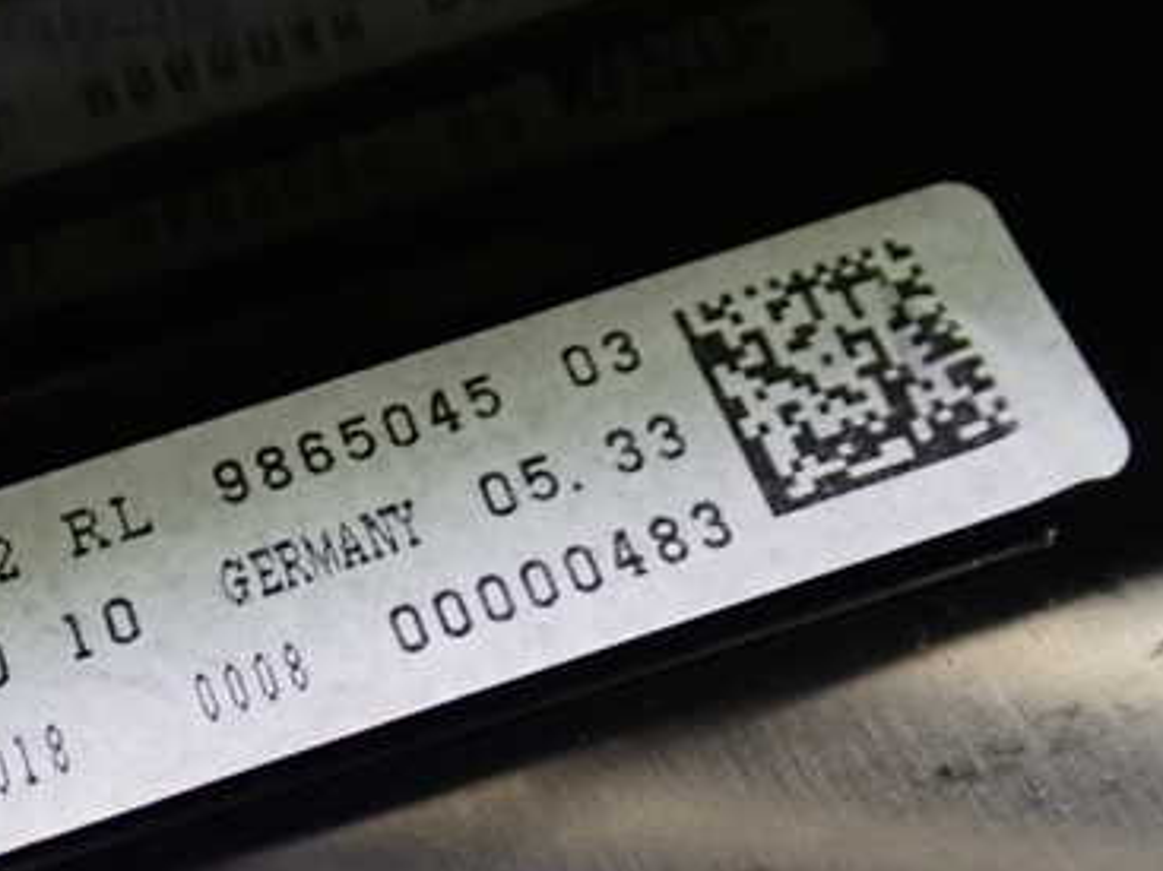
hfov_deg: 28.6
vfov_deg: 21.8
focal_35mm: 67
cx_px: 301
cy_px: 602
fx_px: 2250
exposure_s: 1/30
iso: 800
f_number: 2.8
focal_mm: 7.31
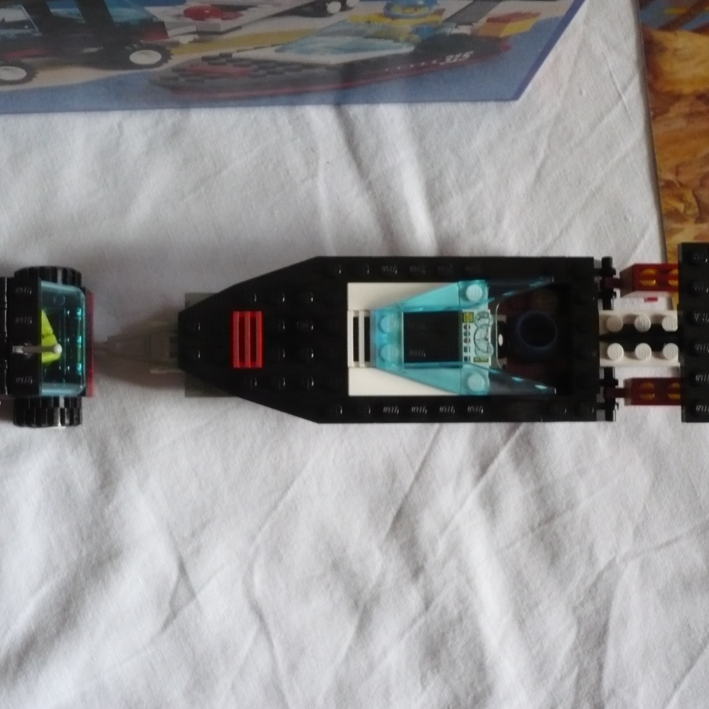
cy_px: 356
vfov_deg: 40.0
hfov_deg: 39.9
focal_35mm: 42
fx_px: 973
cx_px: 285
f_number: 2.8
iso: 400
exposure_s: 1/50
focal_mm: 5.8
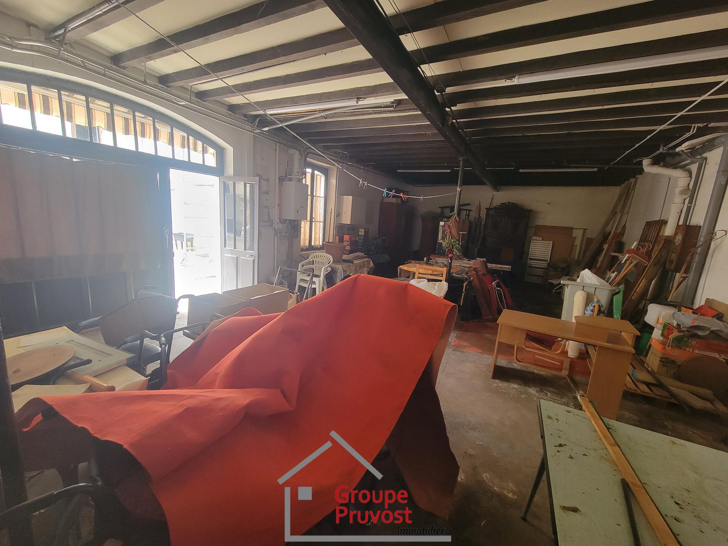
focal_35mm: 13
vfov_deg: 89.9
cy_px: 273
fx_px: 273
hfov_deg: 106.2
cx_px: 364
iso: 250
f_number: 2.2
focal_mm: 2.2
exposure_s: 1/60
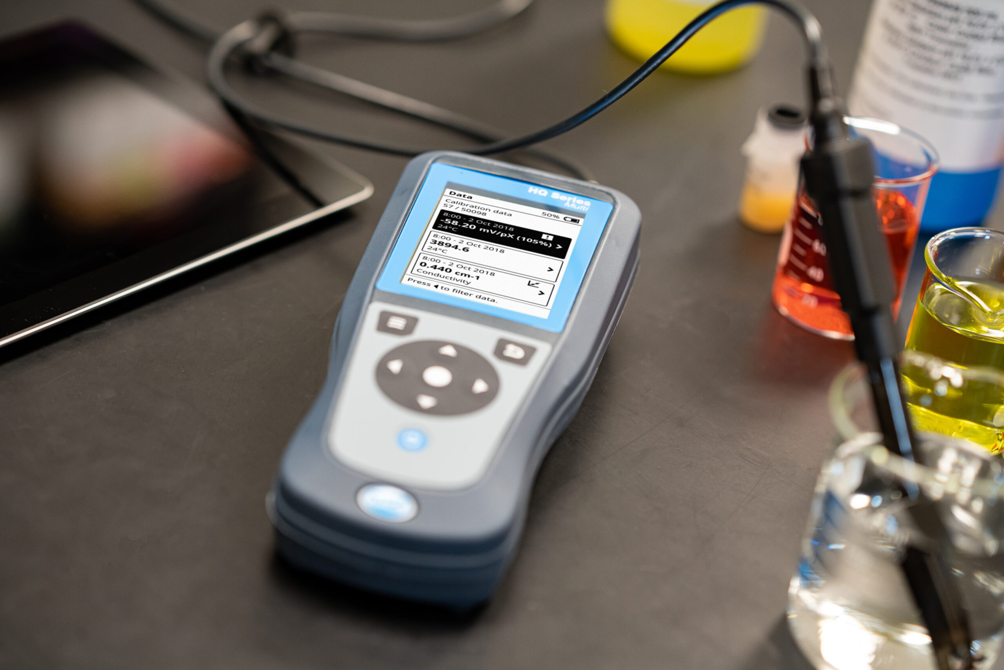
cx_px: 502
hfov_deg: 23.9
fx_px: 2371
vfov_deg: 16.1
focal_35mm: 85
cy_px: 335
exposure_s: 1/60
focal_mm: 85
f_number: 2.2
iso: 1600
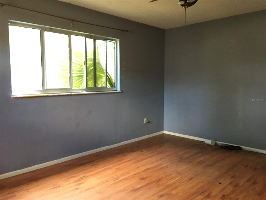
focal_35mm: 29
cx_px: 133
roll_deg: -0.5
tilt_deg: -4.1
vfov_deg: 48.2
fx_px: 223
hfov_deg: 61.7
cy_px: 100
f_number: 2.2
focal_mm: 4.15
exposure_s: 1/20
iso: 200
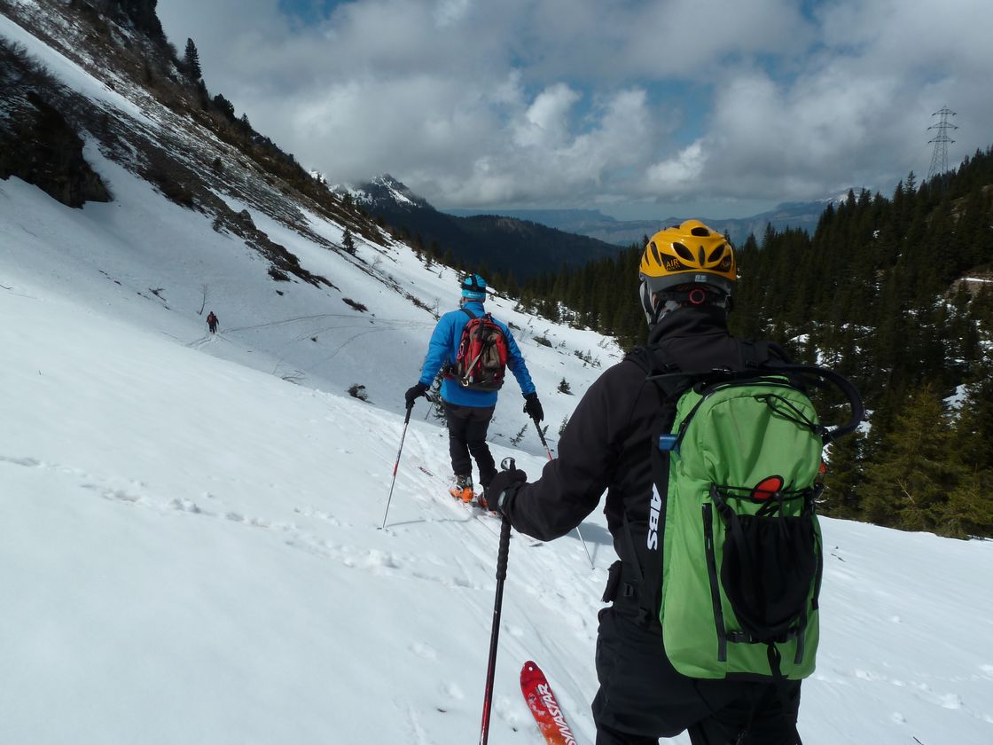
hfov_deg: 69.4
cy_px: 372
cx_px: 496
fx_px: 717
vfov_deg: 54.9
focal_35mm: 25
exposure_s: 1/1000
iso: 80
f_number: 5.6
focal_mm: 4.1
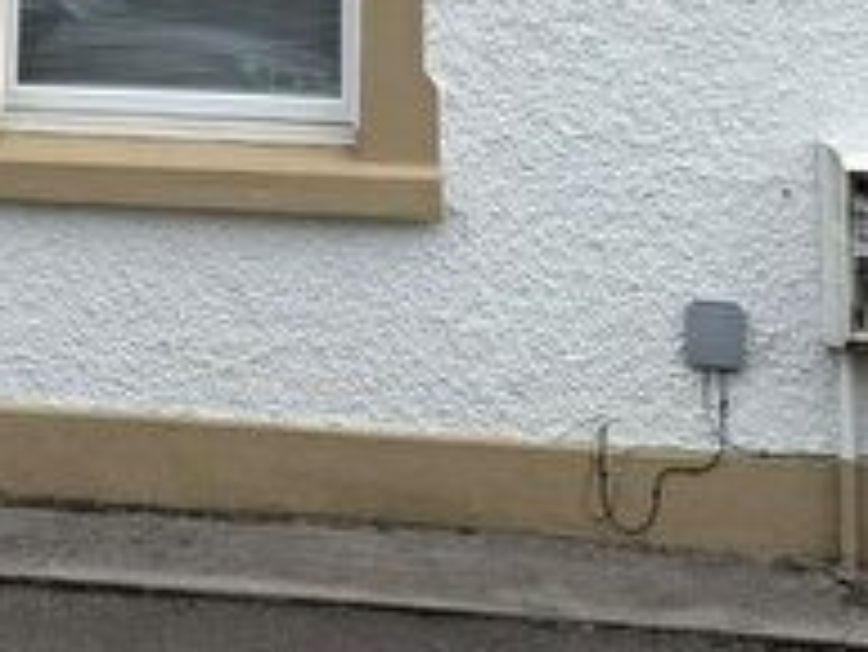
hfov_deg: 22.0
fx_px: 2183
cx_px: 81
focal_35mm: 87
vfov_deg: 15.4
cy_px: -398
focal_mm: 6.76
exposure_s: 1/4405
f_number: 1.78
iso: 80
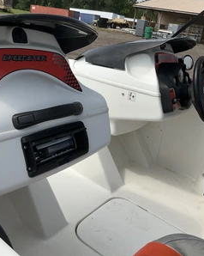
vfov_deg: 48.0
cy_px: 128
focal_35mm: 38
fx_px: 287
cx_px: 105
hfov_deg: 39.1
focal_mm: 3
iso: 25
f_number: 1.8
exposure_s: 1/2427
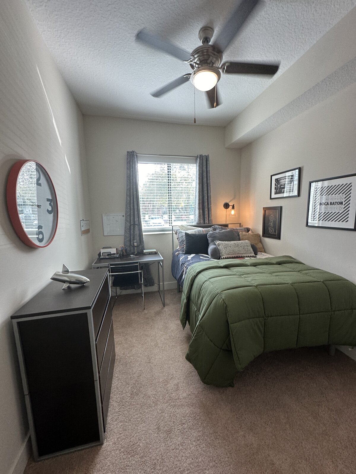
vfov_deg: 102.1
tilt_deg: -5.2
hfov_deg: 85.7
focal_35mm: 14
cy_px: 237
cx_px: 178
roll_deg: +1.8
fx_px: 192
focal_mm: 2.22
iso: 125
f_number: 2.2
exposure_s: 1/120
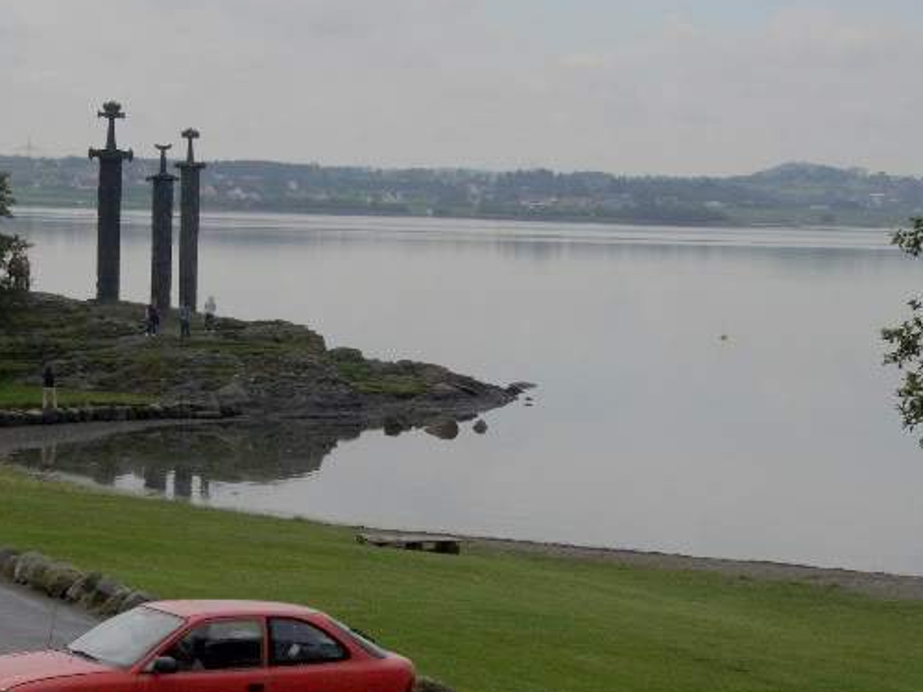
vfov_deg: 13.0
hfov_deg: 17.3
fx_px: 3040
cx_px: 426
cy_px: 364
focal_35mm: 114
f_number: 7.1
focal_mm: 19.2
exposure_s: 1/1000
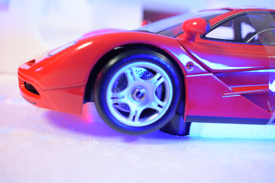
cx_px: 138
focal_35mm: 34
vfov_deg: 38.4
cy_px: 92
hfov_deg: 55.1
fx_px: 264
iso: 800
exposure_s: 1/60
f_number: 5
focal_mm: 23
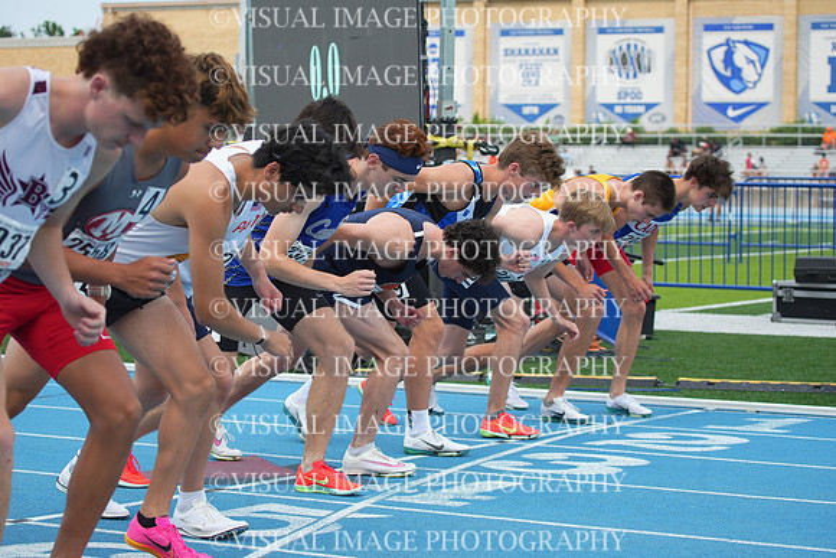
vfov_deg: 13.7
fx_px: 2323
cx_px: 418
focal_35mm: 100
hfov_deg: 20.4
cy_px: 279
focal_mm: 100
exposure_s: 1/1250
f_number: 5.6
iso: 400
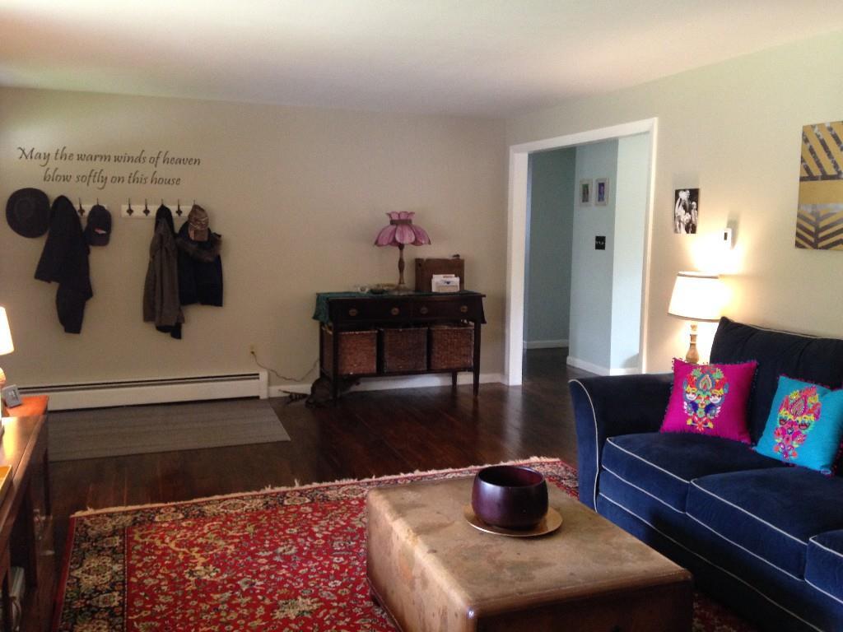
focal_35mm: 33
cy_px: 316
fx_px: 804
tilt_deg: -6.8
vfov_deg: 42.9
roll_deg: -1.2
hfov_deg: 55.4
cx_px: 422
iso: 200
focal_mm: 4.12
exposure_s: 1/20
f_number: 2.4
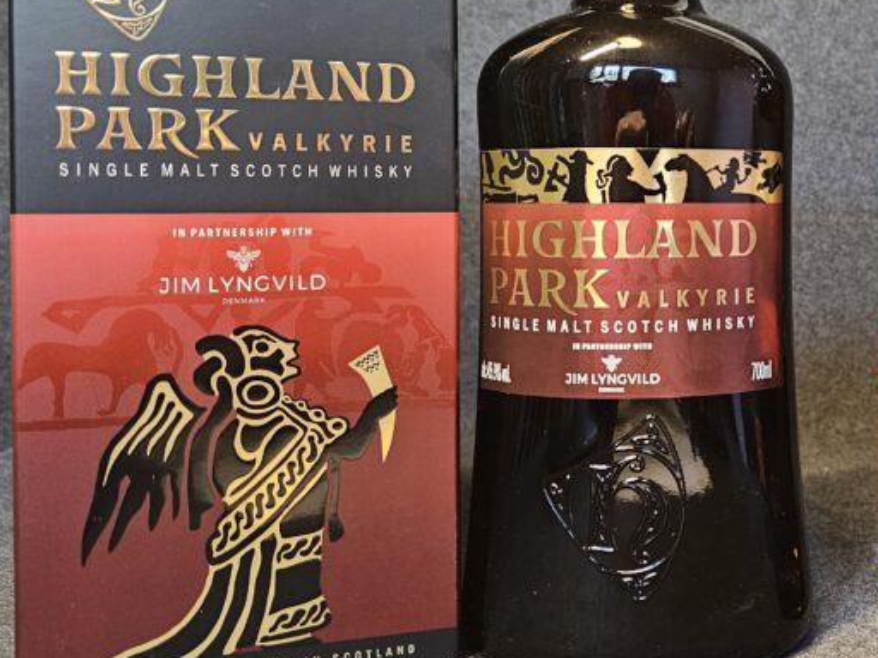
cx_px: 811
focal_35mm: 46
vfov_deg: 31.3
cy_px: 224
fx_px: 1167
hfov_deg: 38.1
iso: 800
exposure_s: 1/100
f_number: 1.7
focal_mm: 6.3
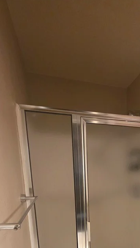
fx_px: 152
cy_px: 199
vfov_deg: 70.7
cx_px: 115
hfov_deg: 46.5
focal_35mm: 23
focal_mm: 2.2
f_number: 1.9
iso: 640
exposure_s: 1/60
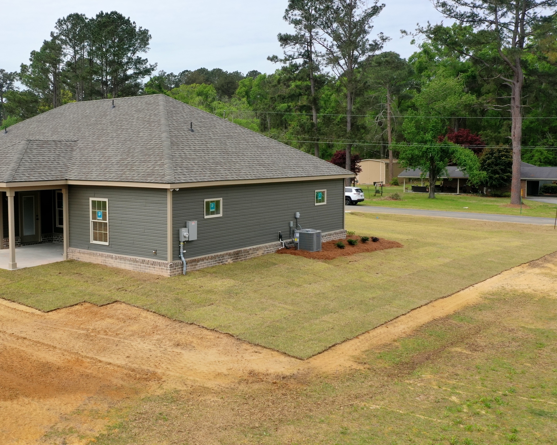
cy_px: 204
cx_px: 195
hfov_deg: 47.3
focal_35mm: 38
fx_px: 626
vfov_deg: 39.1
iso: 100
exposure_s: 1/500
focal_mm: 10.26
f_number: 5.6
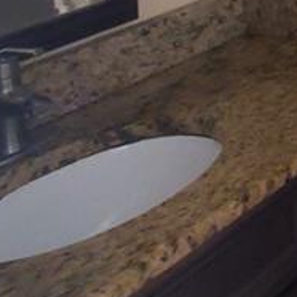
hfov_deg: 17.5
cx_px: 575
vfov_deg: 18.8
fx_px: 718
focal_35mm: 74
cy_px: -216
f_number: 2.2
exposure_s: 1/14
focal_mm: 1.8
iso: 1000
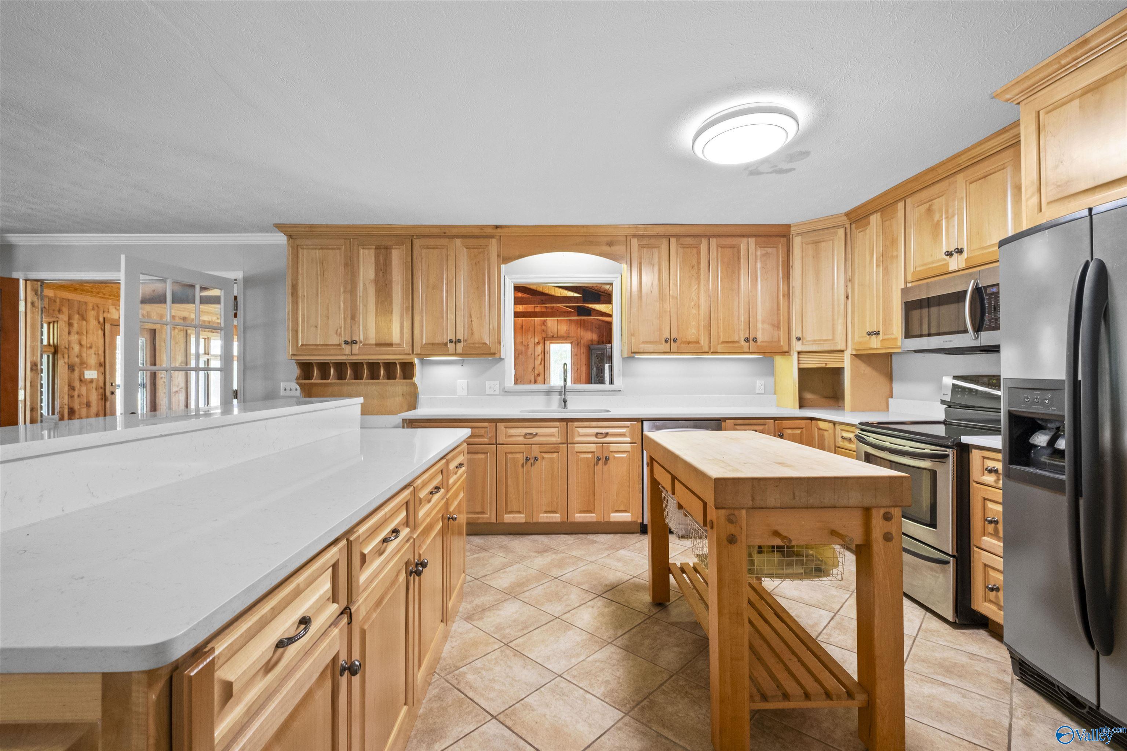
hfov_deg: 100.4
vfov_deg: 77.3
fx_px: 470
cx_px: 564
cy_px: 376
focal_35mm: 15
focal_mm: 10
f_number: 8
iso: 800
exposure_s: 1/2
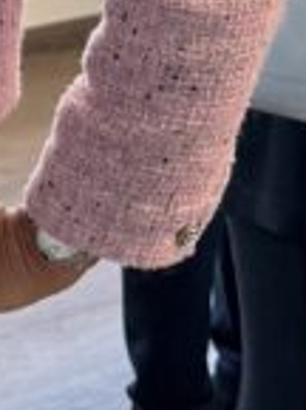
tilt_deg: -5.2
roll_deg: +0.7
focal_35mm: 170
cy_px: -407
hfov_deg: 7.7
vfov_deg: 10.7
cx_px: -561
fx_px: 2013
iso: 125
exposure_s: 1/121
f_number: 1.78
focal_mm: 6.76
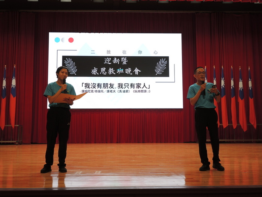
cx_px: 131
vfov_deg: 37.7
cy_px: 98
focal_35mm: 38
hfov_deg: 49.0
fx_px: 288
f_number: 2.2
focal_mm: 8.2
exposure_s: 1/50
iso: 90
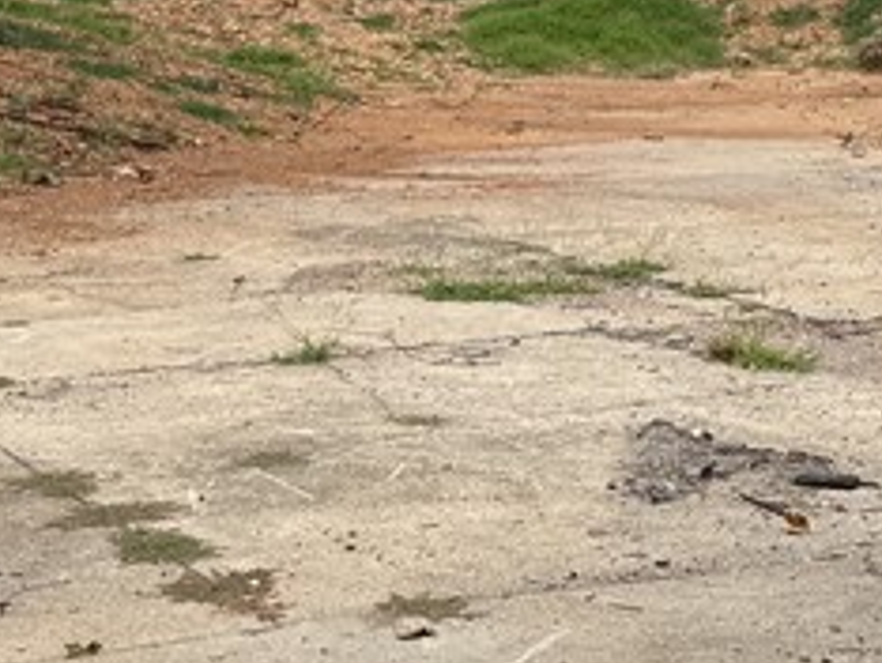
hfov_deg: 18.7
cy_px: 34
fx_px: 2678
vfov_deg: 14.0
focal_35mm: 105
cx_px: 482
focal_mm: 6.76
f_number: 1.78
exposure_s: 1/3021
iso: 80
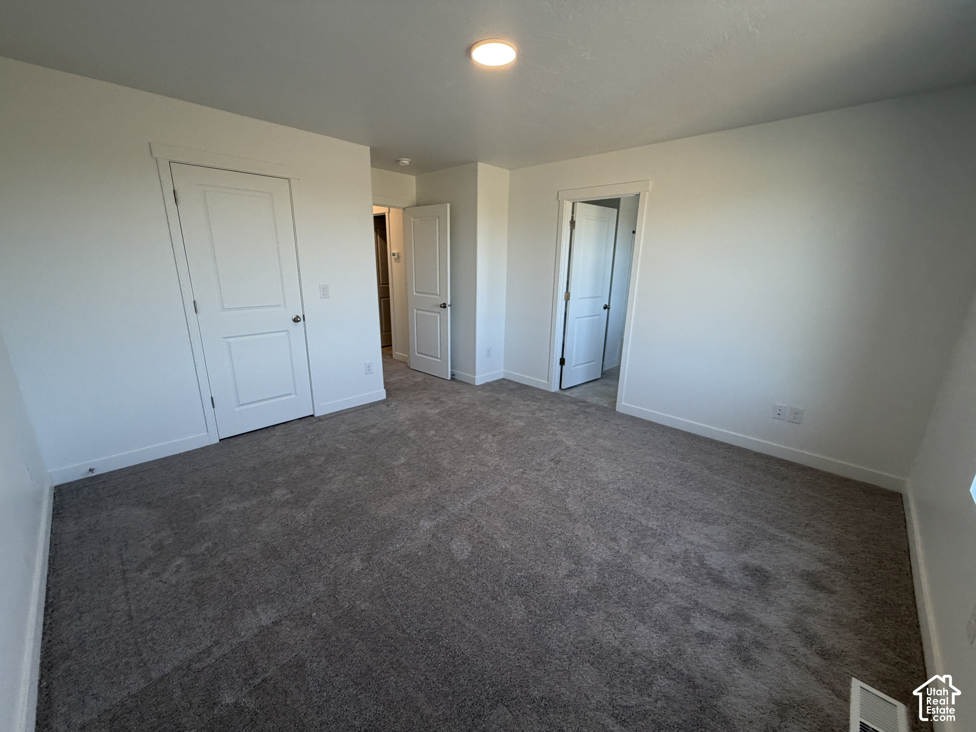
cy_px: 366
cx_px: 488
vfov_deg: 85.7
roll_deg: +0.0
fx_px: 395
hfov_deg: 102.1
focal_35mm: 14
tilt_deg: -13.8
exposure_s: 1/121
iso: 125
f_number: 2.2
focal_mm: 2.22
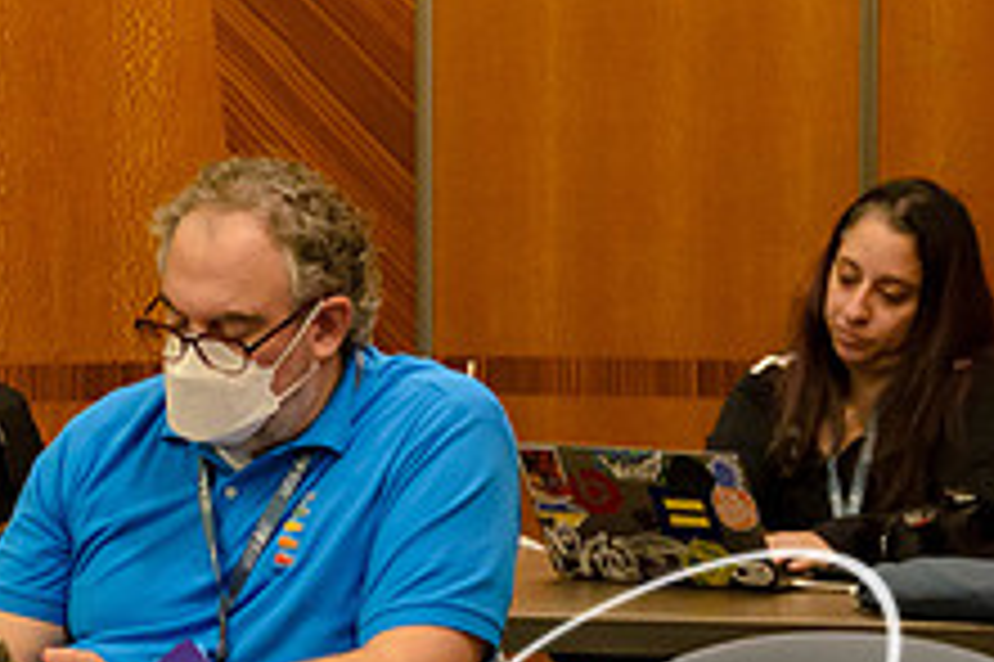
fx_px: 4773
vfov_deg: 7.9
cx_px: 261
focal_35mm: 173
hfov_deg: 11.9
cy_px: 376
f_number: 4.5
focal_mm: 42
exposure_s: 1/60
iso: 2200
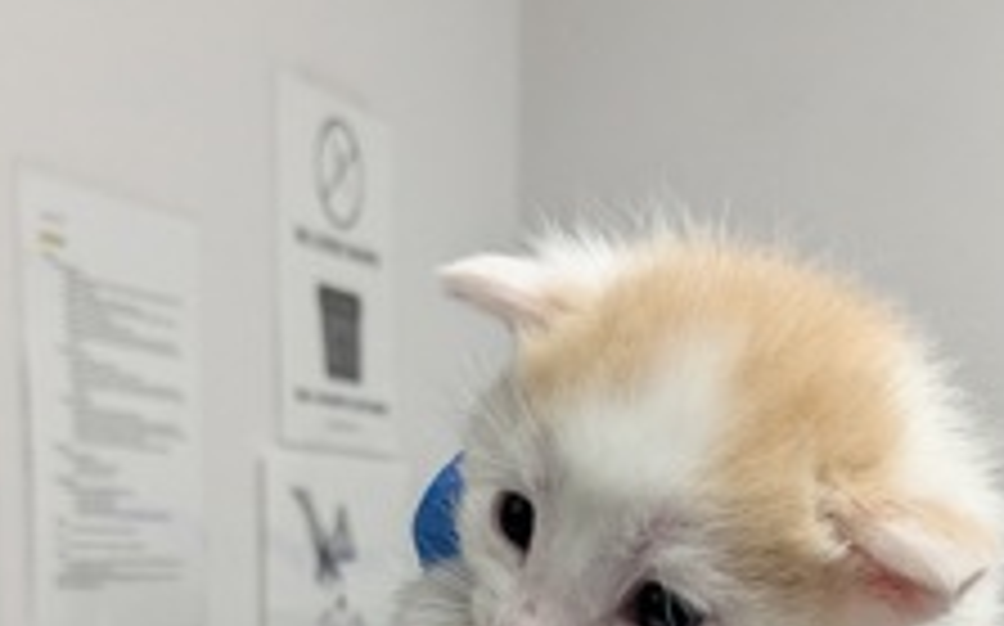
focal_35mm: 72
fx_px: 1969
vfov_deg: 16.7
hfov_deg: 28.3
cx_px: 716
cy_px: 883
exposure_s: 1/120
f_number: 1.73
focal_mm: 4.38
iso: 190
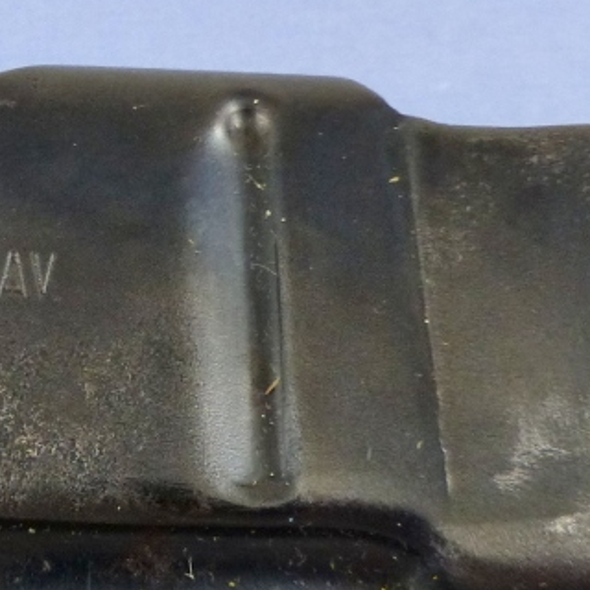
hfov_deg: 23.9
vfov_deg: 24.9
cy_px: 371
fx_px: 1331
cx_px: -7
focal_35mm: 69
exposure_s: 1/60
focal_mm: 4.5
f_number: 2.8
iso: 320
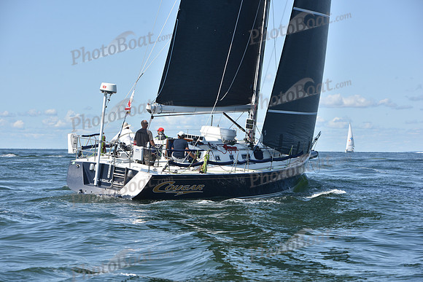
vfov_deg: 11.8
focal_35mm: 116
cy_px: 141
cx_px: 212
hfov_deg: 17.6
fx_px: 1363
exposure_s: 1/1000
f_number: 8
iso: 250
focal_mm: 116
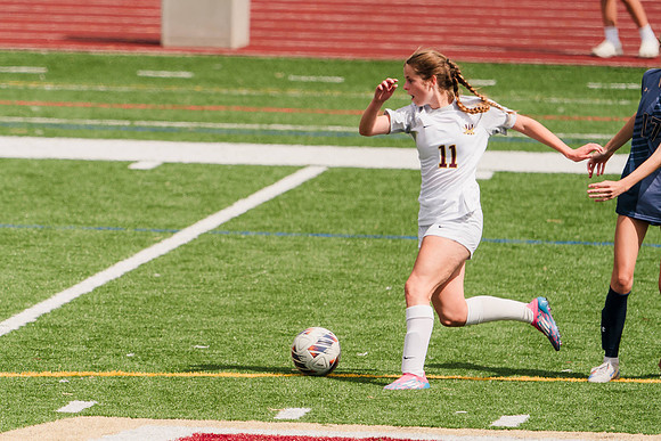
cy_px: 211
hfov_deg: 2.7
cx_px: 216
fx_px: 14065
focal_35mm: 766
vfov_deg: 1.8
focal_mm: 559
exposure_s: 1/1600
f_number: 6.3
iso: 200
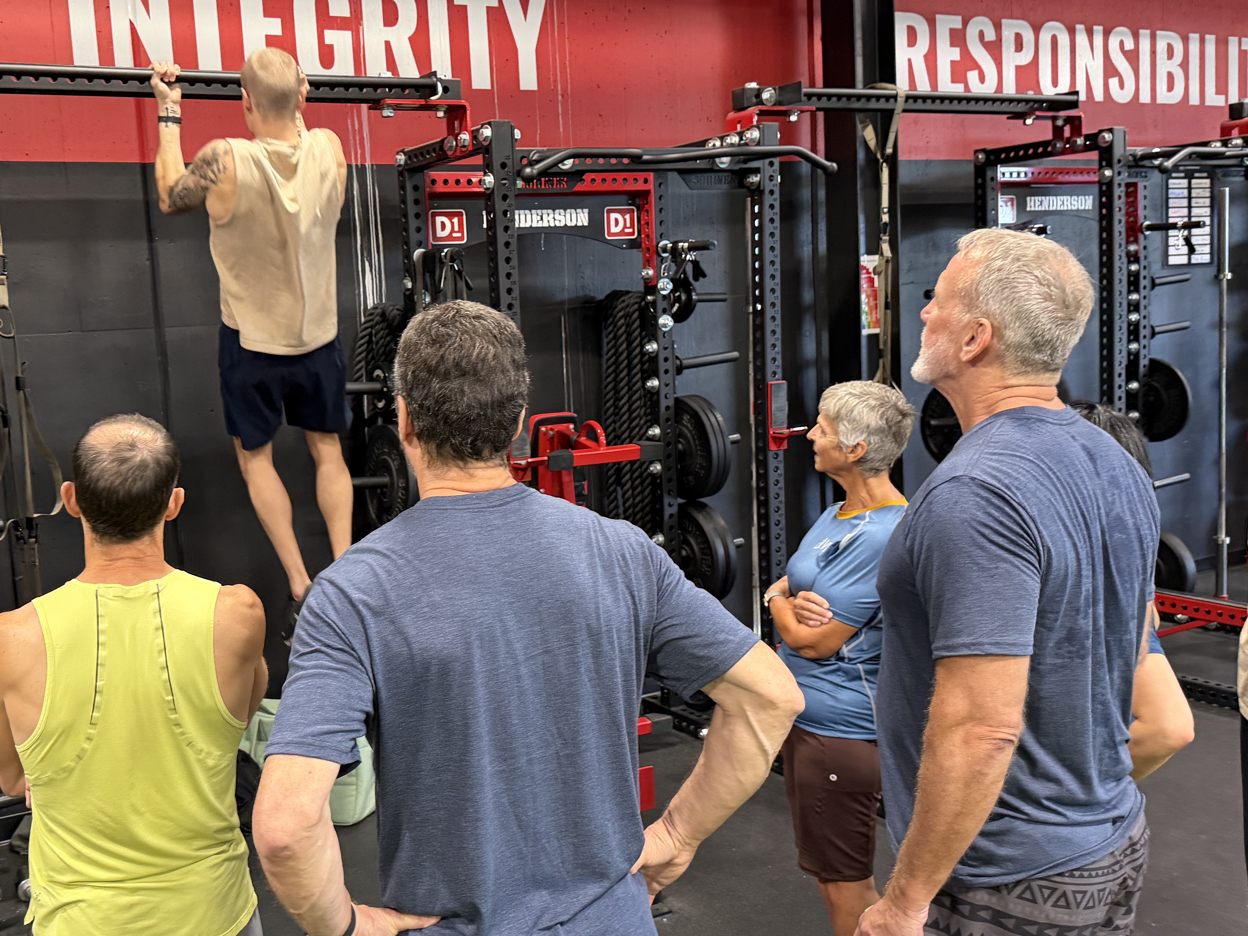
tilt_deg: -7.6
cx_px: 439
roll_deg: +4.1
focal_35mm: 36
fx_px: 1298
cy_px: 444
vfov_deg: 39.6
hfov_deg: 50.6
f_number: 1.78
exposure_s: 1/60
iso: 400
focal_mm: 6.76
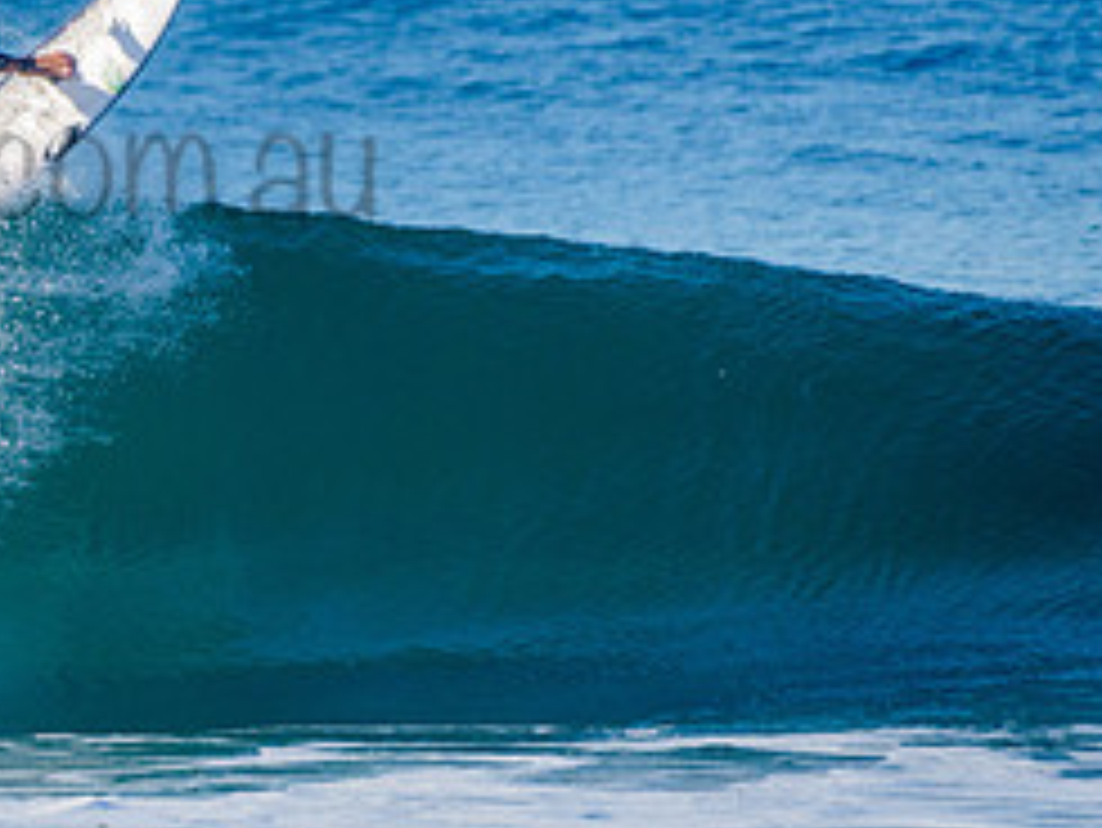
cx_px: -99
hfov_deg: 1.7
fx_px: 36246
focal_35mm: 1138
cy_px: 115
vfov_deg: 1.3
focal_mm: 500
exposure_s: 1/2000
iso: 360
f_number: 5.6
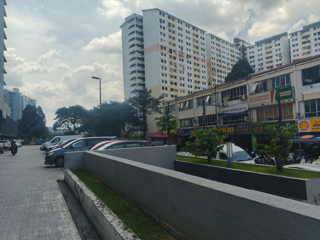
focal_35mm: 27
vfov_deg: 51.4
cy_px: 120
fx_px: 250
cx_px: 160
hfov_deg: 65.3
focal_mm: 4.11
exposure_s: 1/390
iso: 51
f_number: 1.6
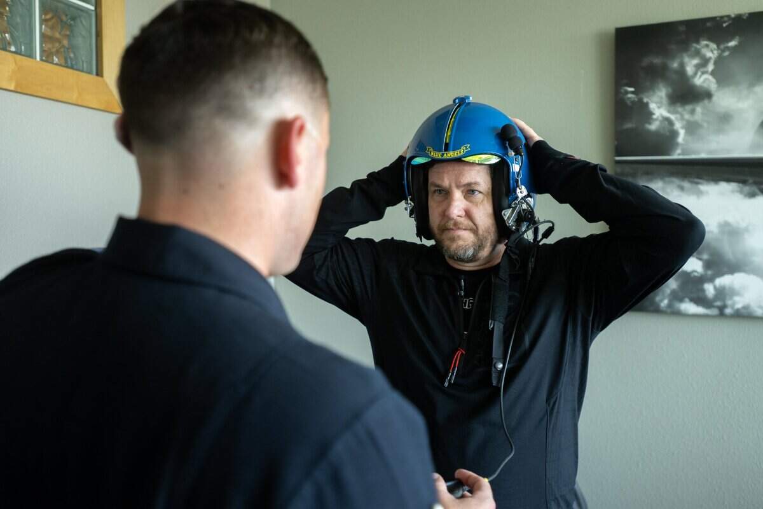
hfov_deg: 54.4
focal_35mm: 35
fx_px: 742
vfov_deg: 37.9
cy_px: 254
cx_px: 382
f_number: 2.8
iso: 400
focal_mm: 35
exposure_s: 1/80
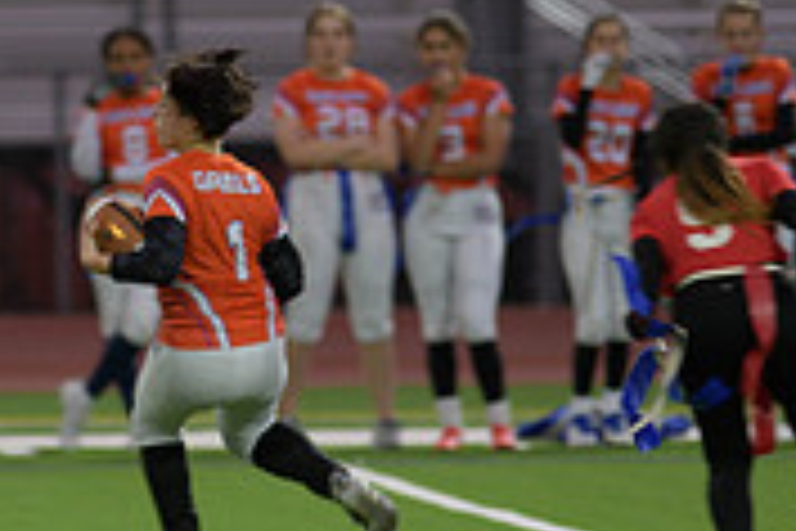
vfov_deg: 2.5
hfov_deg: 3.7
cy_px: 214
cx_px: 135
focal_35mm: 556
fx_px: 12293
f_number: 2.8
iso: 500
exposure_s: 1/200
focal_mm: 170
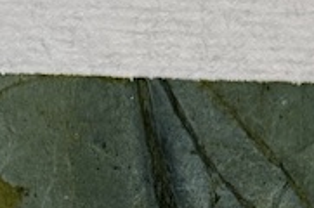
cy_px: 517
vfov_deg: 6.5
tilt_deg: -86.9
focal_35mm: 199
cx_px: 257
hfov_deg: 10.3
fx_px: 1733
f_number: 1.78
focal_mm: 6.76
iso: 250
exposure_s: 1/50
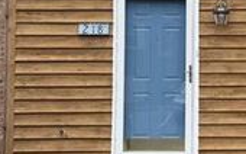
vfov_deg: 13.0
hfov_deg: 20.0
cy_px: 52
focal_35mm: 100
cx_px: 263
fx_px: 670
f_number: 1.78
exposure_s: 1/3145
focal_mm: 6.76
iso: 100
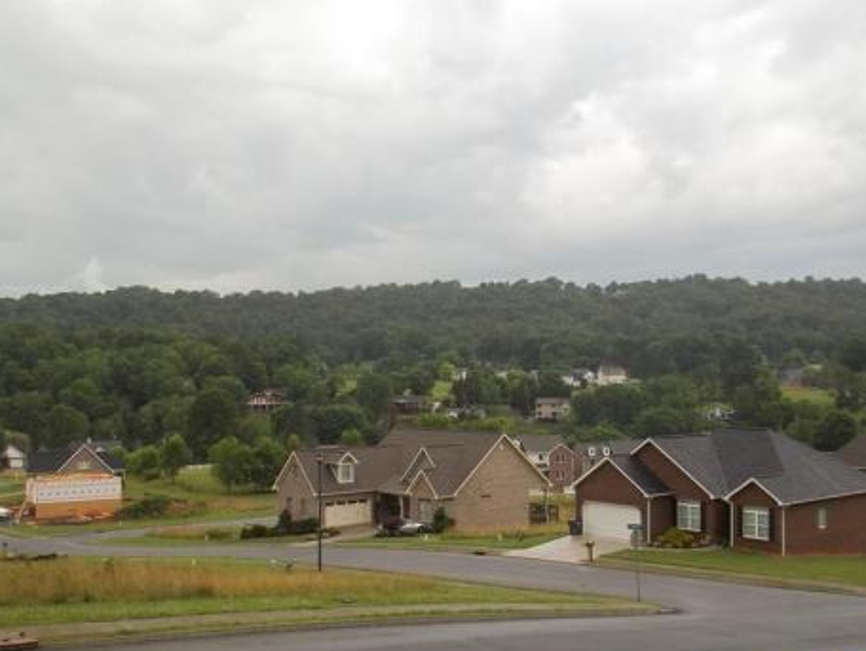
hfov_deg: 44.7
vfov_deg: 34.4
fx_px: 1052
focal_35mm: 42
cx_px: 482
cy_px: 332
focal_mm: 5.9
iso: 64
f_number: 3.3
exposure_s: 1/250
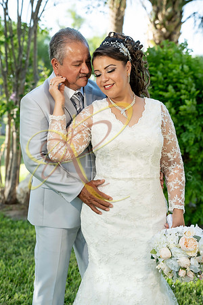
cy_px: 152
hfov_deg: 21.2
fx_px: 541
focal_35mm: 64
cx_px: 102
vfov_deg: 31.4
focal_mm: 64
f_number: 4
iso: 500
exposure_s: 1/500
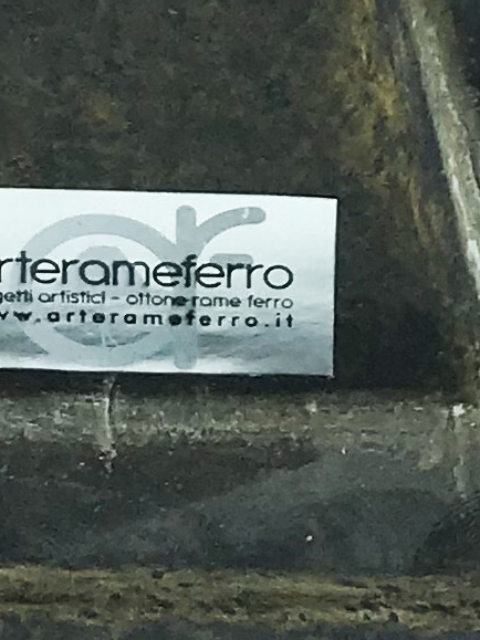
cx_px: 473
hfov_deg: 7.6
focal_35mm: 195
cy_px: -558
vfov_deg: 9.6
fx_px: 3607
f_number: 1.8
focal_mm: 3.99
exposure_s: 1/547
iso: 20
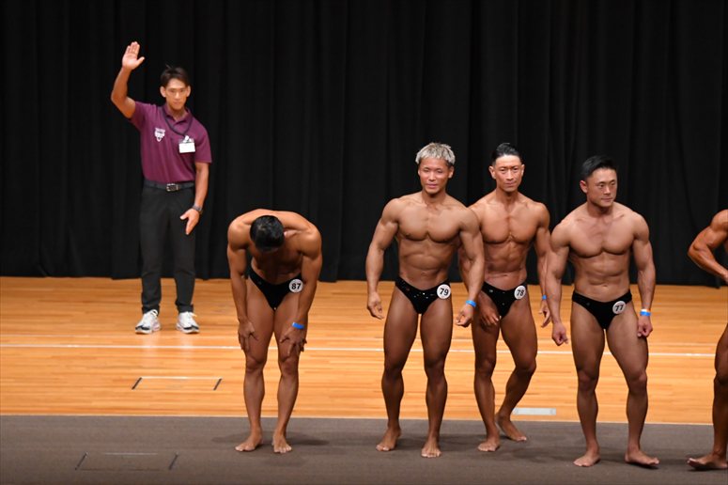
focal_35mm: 174
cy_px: 242
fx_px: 3517
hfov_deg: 11.8
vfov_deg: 7.9
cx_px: 364
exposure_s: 1/400
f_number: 5.6
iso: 4000
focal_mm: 116
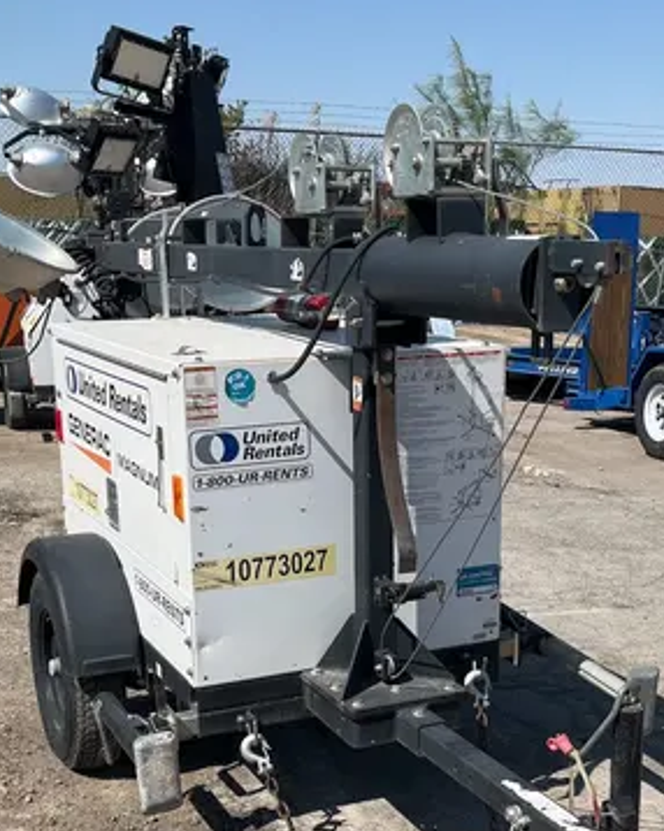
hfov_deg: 29.1
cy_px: 595
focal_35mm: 52
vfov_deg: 35.4
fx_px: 1278
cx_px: 360
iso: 50
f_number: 1.6
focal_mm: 5.1
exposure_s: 1/4651
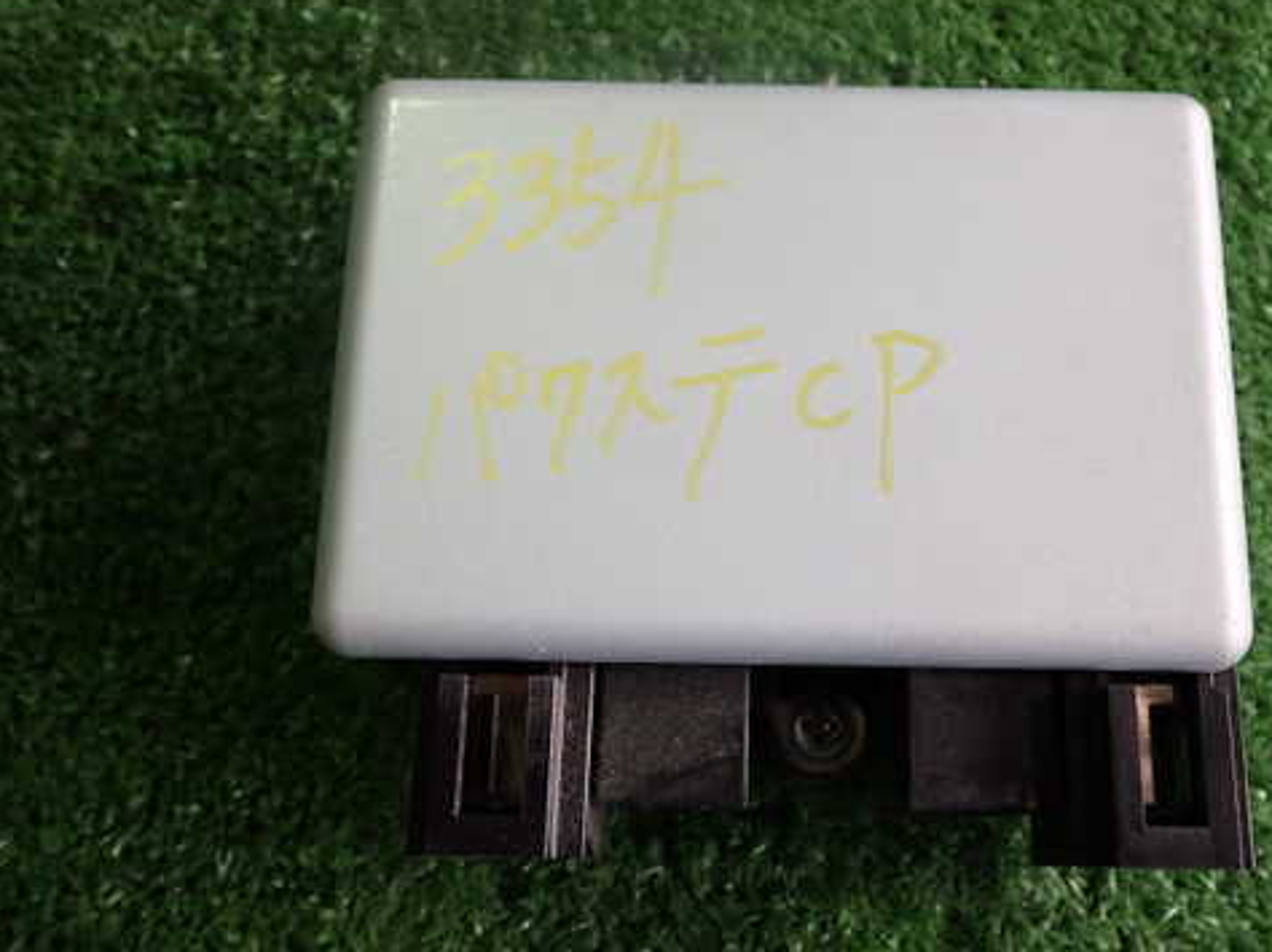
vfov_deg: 37.7
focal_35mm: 38
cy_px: 461
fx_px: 1396
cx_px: 754
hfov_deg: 48.7
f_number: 2.3
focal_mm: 5.4
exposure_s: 1/100
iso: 200
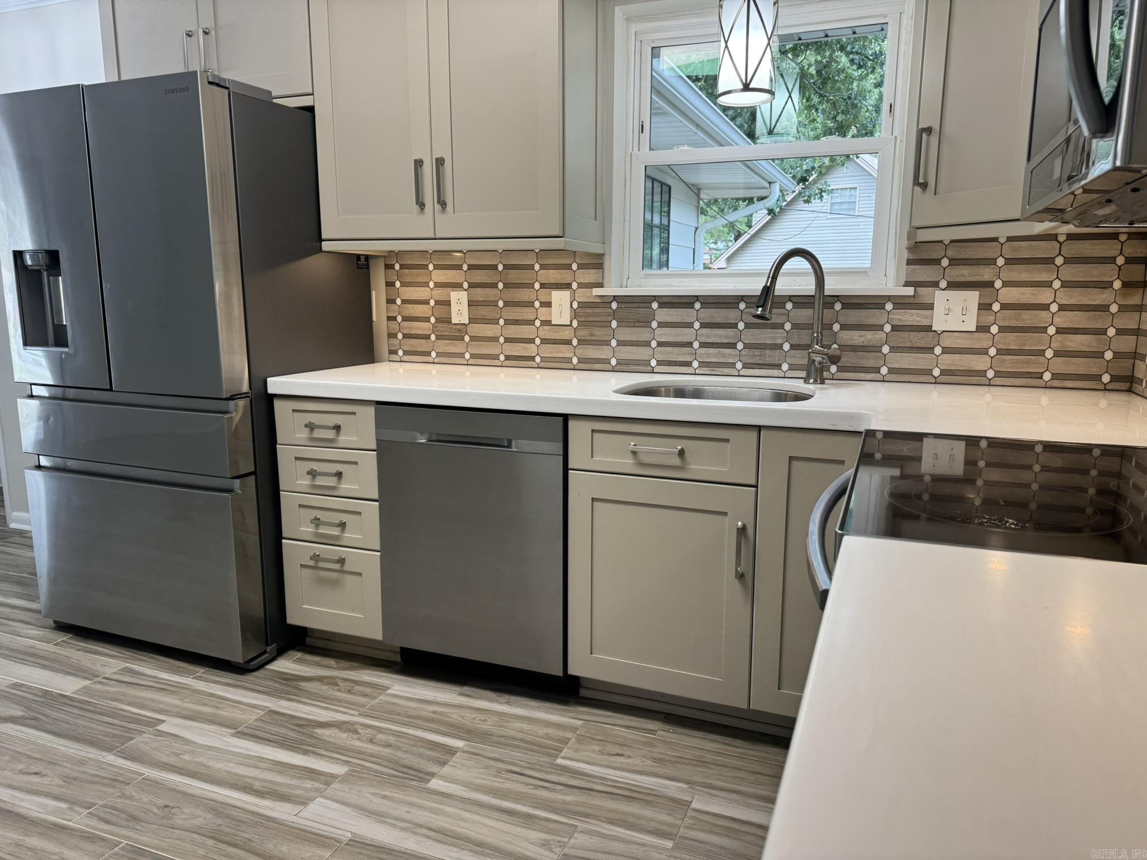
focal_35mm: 24
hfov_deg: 71.6
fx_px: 795
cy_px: 430
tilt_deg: -10.2
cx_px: 574
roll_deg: -0.1
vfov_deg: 56.8
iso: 80
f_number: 1.78
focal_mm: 6.76
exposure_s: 1/120
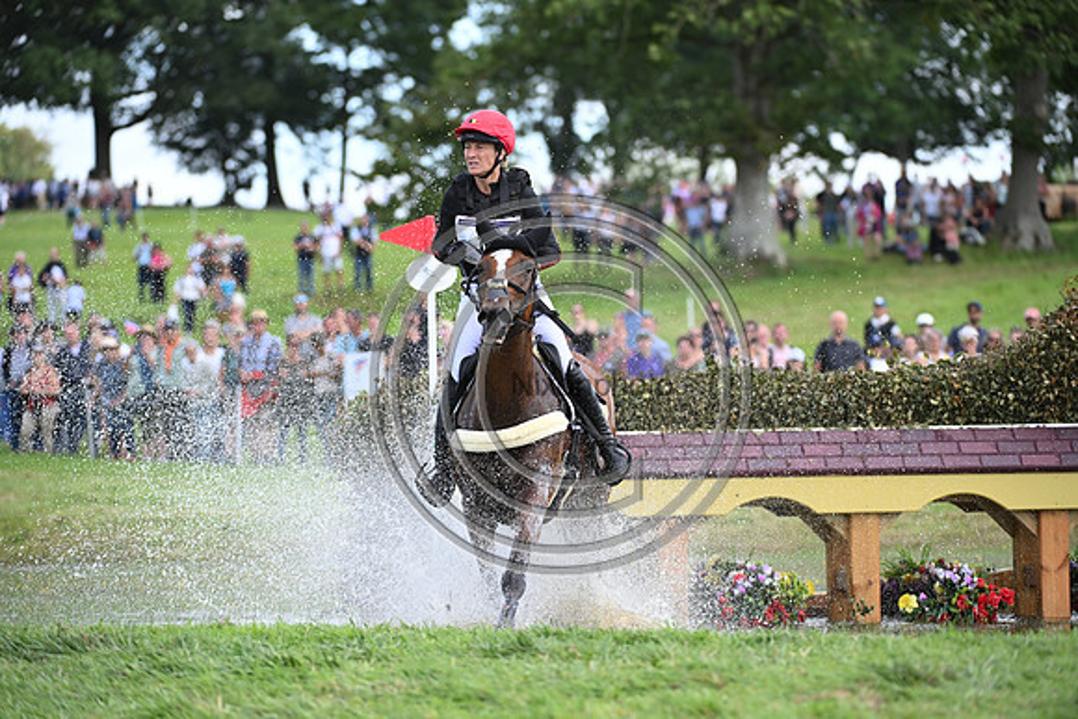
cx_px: 539
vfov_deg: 6.9
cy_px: 360
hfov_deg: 10.3
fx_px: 5990
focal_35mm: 200
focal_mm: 200
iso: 800
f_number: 5
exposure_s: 1/1600
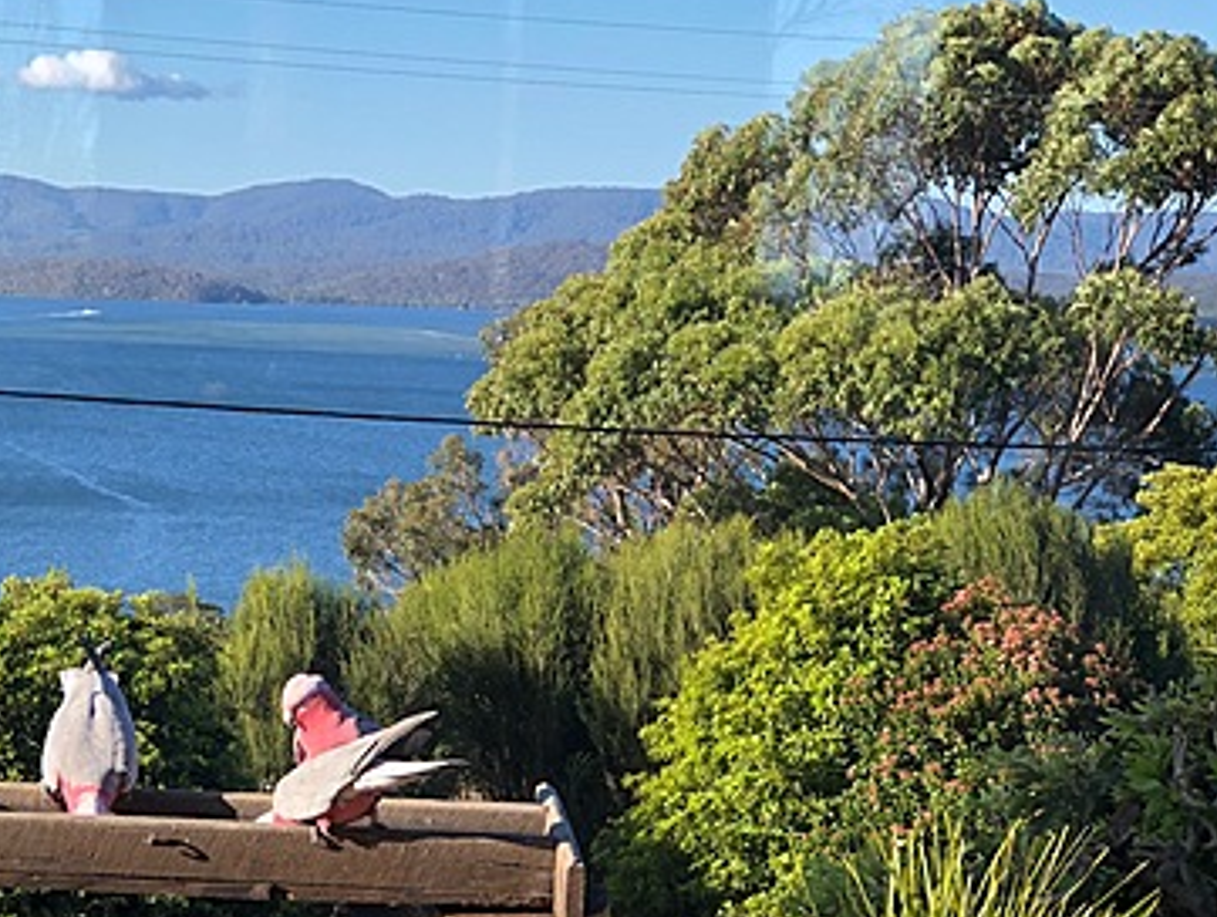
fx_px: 3451
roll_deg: -2.7
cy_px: 683
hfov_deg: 19.7
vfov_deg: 15.1
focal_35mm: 98
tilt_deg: -6.8
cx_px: 209
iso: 20
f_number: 2.8
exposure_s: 1/227
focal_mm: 6.6
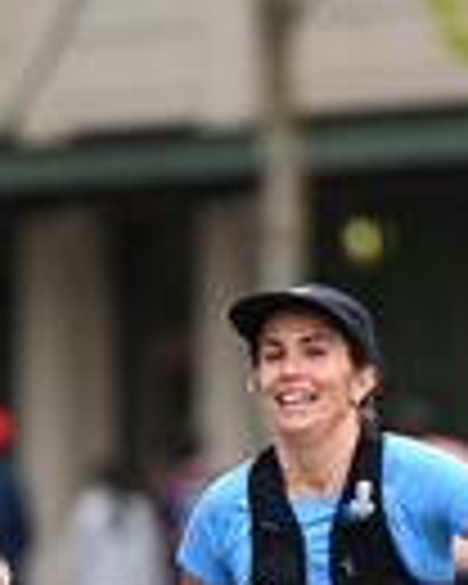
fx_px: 13799
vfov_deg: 2.4
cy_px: 549
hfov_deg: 1.9
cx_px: 200
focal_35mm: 797
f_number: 2.8
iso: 640
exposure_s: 1/2000
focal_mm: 200
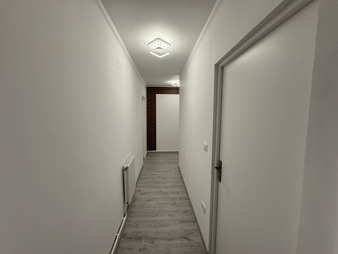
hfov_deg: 102.1
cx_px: 169
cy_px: 127
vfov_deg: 85.7
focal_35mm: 14
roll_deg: -0.2
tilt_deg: -5.1
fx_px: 137
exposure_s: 1/100
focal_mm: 2.22
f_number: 2.2
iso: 100
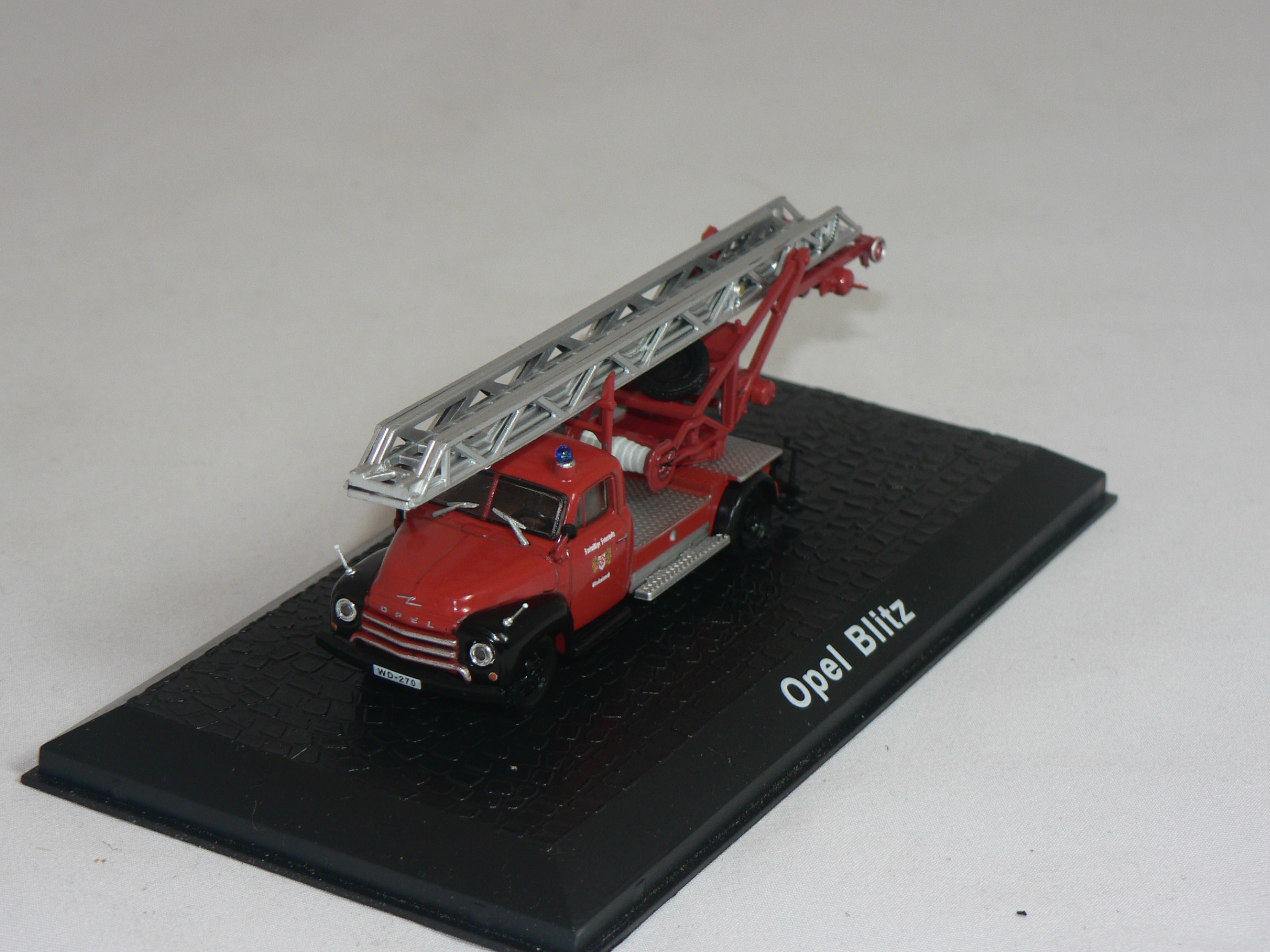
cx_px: 581
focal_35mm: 101
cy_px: 511
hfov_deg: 19.4
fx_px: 3705
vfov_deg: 14.6
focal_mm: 15.2
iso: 80
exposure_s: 1/60
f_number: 3.2
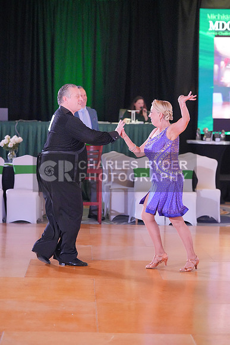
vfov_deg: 18.9
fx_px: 1034
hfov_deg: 12.7
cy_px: 172
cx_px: 115
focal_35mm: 108
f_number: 3.5
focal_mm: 108
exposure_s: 1/500
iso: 10000
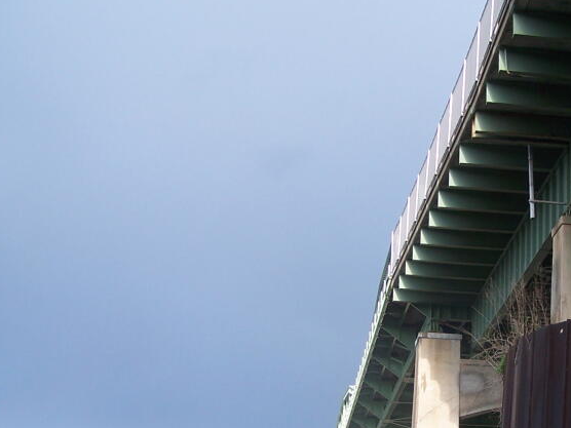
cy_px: 333
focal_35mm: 70
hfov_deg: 27.1
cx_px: 484
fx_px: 1155
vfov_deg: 20.8
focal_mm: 6.3
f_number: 2.8
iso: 80
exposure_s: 1/200
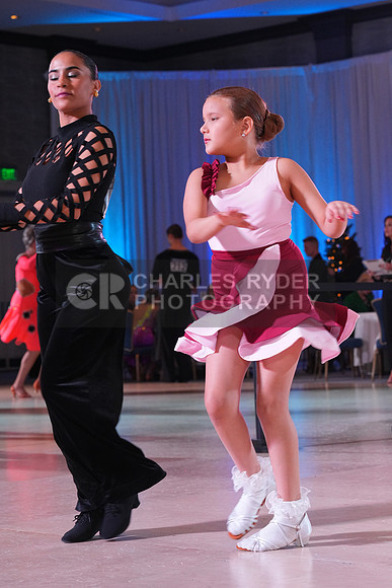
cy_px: 294
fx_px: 1502
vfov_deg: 22.1
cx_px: 196
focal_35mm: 92
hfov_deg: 14.9
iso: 2500
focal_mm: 92
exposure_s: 1/250
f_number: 6.3
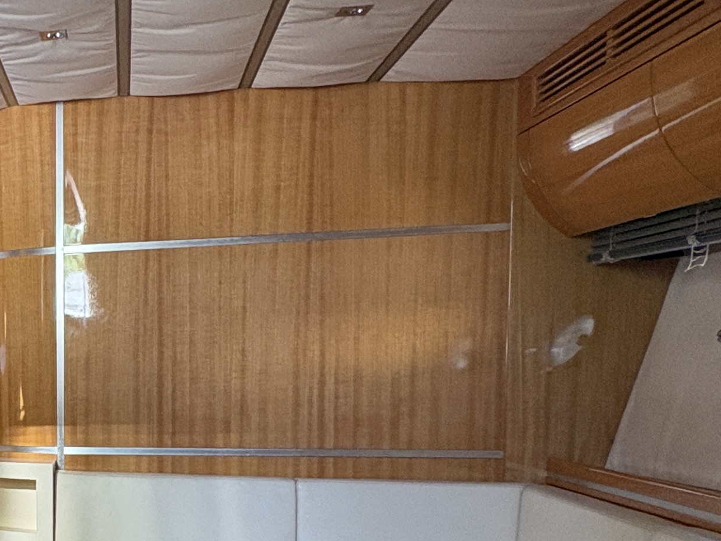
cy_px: 429
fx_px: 958
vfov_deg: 30.8
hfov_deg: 33.0
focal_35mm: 46
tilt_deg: -1.7
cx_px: -163
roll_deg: +0.1
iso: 250
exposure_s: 1/69
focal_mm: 2.22
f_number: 2.2
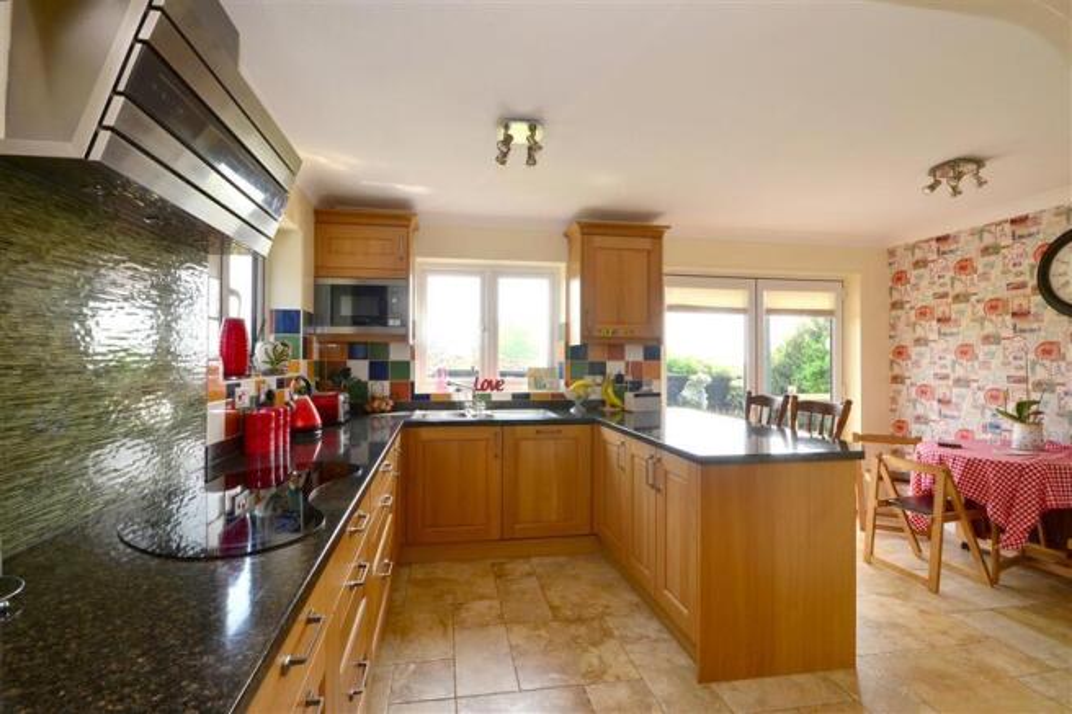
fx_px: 447
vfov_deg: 77.3
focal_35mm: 15
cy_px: 357
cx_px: 536
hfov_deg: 100.4
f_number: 11
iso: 200
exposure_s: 1/15
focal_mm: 10
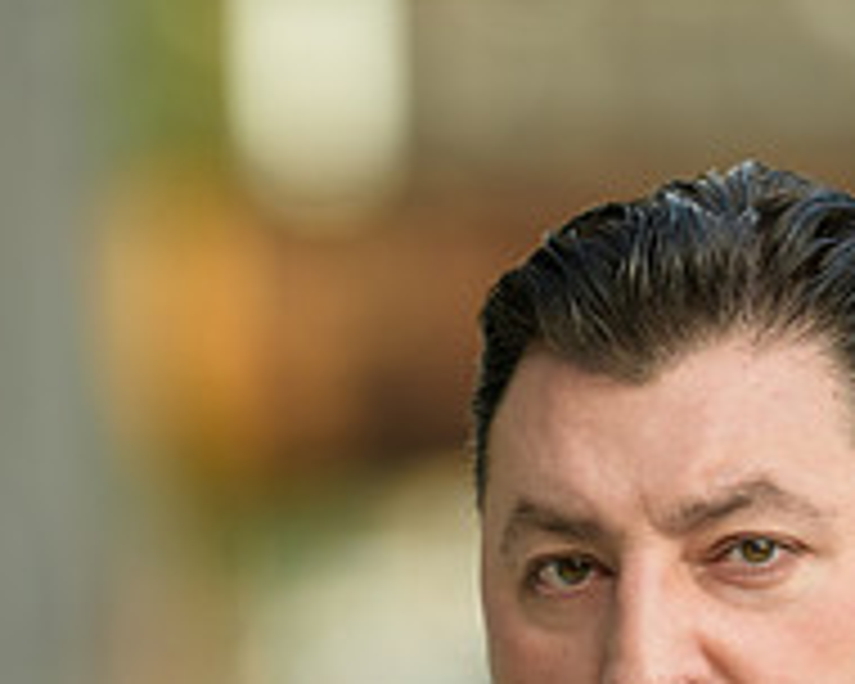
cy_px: 754
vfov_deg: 4.0
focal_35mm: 387
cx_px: 356
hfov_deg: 5.0
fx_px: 9793
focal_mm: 135
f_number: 2
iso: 200
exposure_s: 1/250
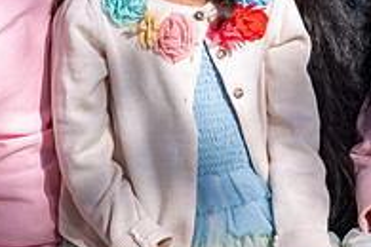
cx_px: 237
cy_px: -137
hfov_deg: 9.7
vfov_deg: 6.4
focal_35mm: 213
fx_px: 2195
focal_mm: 60
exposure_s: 1/4000
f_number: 2.8
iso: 200
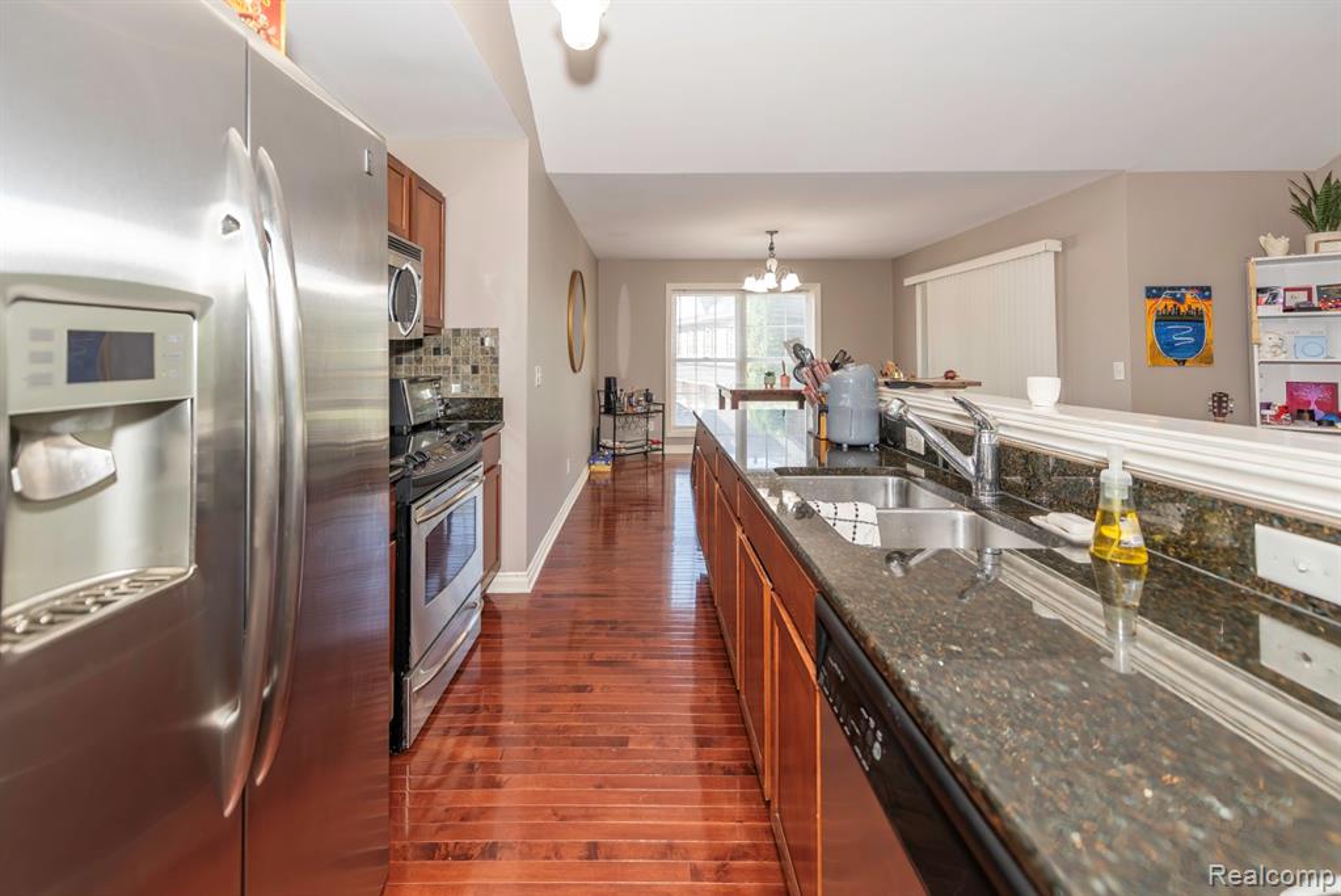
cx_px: 670
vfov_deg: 81.3
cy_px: 448
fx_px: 522
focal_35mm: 14
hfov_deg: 104.2
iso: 100
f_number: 3.2
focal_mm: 14
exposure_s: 1/60
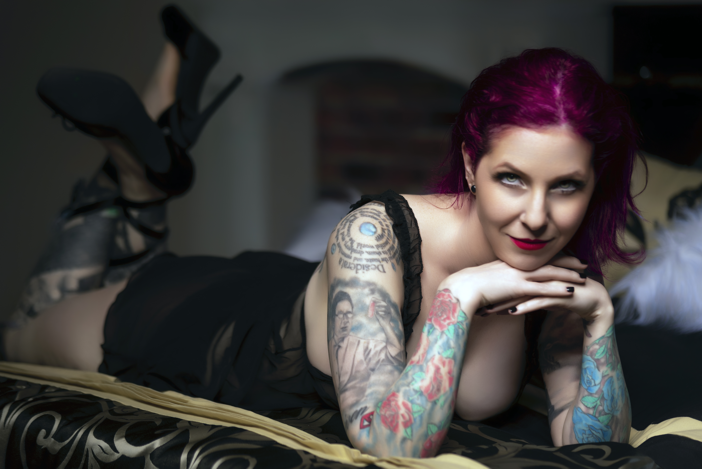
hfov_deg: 20.0
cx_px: 351
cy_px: 234
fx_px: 1990
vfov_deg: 13.4
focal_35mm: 102
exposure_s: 1/1250
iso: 200
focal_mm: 102
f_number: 3.2
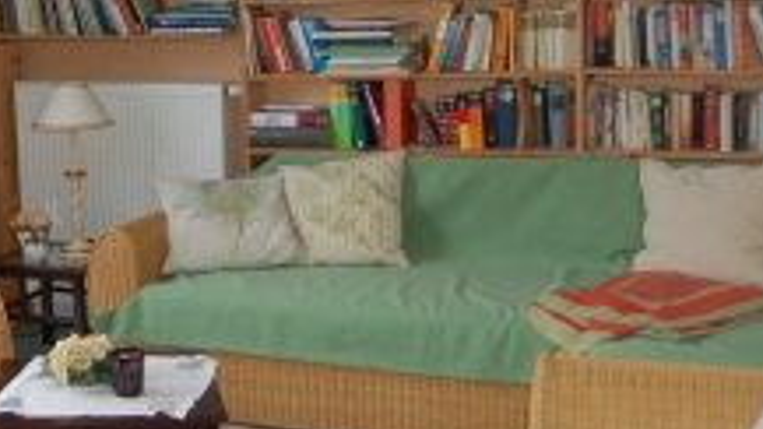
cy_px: 149
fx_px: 1234
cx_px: 179
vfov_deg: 19.7
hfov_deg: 33.6
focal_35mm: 61
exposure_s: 1/500
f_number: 4
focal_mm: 18
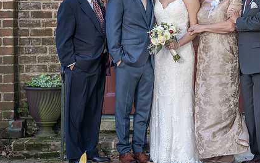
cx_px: 190
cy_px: 36
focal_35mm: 195
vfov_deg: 6.7
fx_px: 1382
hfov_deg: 10.7
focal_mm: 117
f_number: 4
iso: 400
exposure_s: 1/200
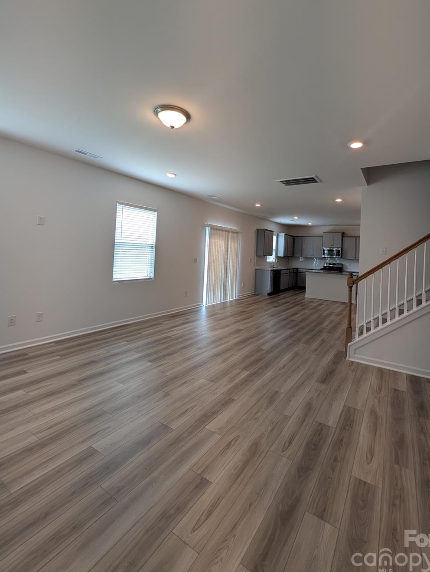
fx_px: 231
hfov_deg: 85.2
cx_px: 248
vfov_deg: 101.3
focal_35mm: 14
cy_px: 245
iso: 46
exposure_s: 1/164
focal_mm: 2.02
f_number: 1.7
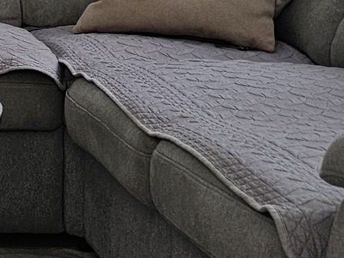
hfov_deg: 13.5
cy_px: -223
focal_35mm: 138
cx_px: -166
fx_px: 1371
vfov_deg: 10.1
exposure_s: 1/120
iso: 100
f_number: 1.7
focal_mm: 6.3
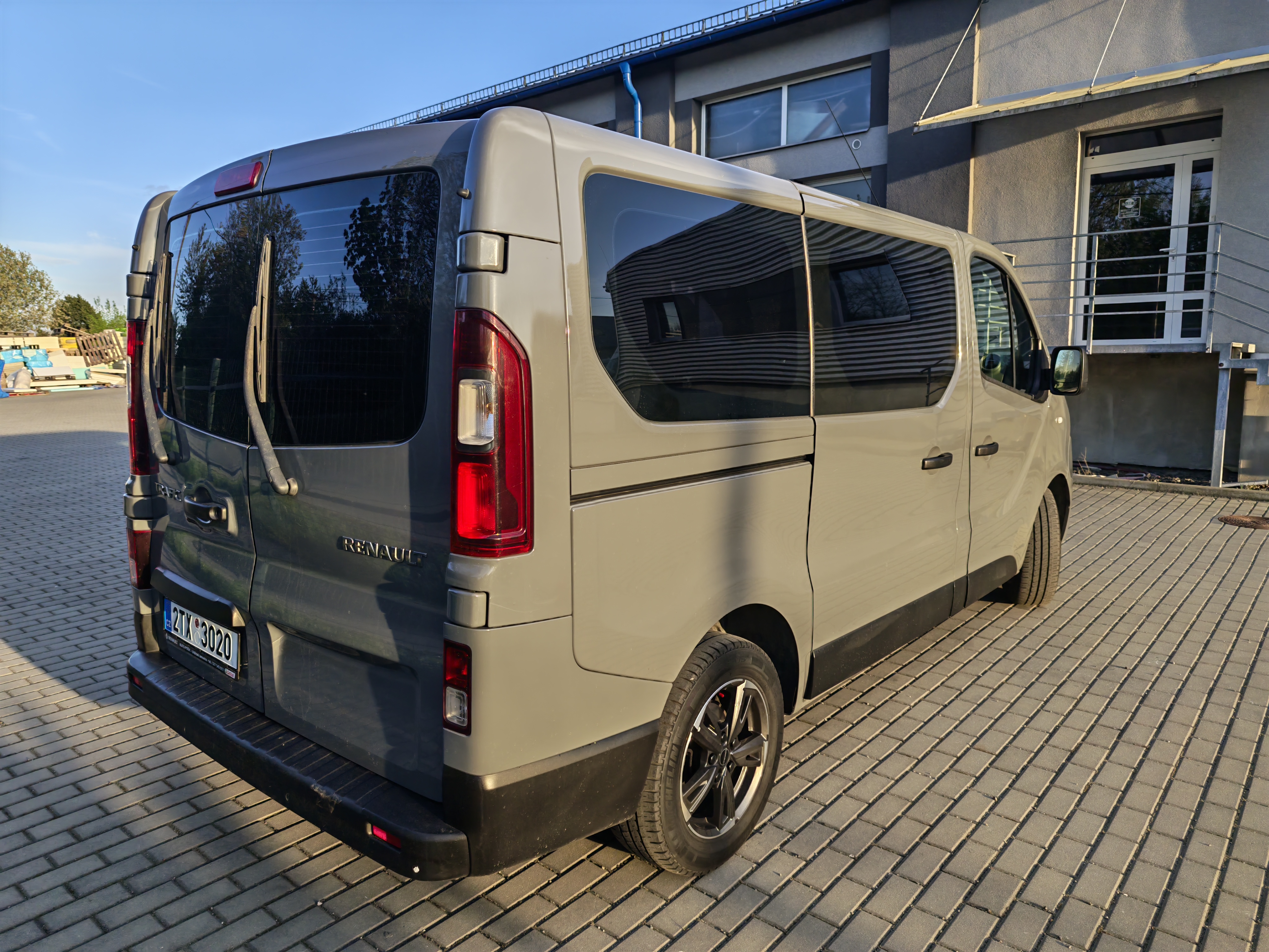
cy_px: 476
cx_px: 634
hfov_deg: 73.9
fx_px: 843
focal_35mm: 23
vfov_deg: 58.9
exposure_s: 1/570
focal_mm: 6.55
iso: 50
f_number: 1.6
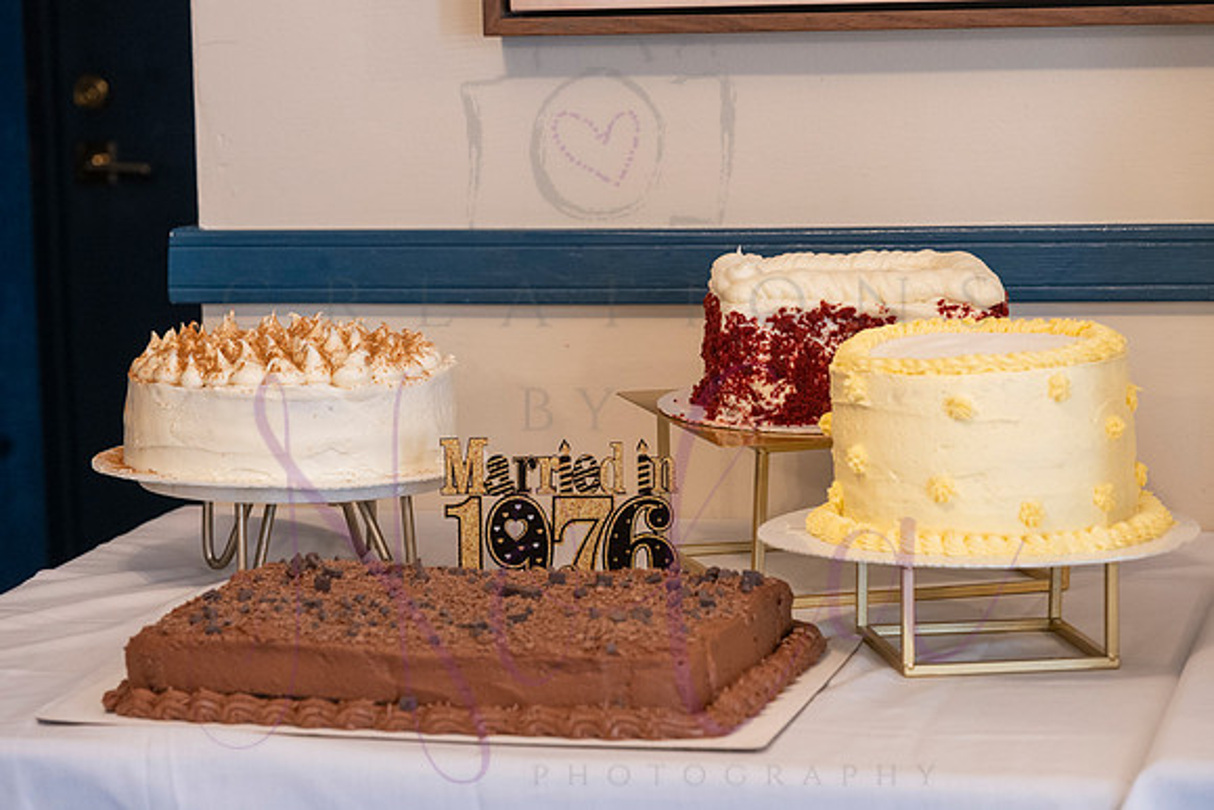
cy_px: 401
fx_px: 3686
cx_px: 618
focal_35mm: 109
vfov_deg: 12.5
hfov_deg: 18.7
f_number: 6.3
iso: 1600
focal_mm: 105
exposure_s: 1/40
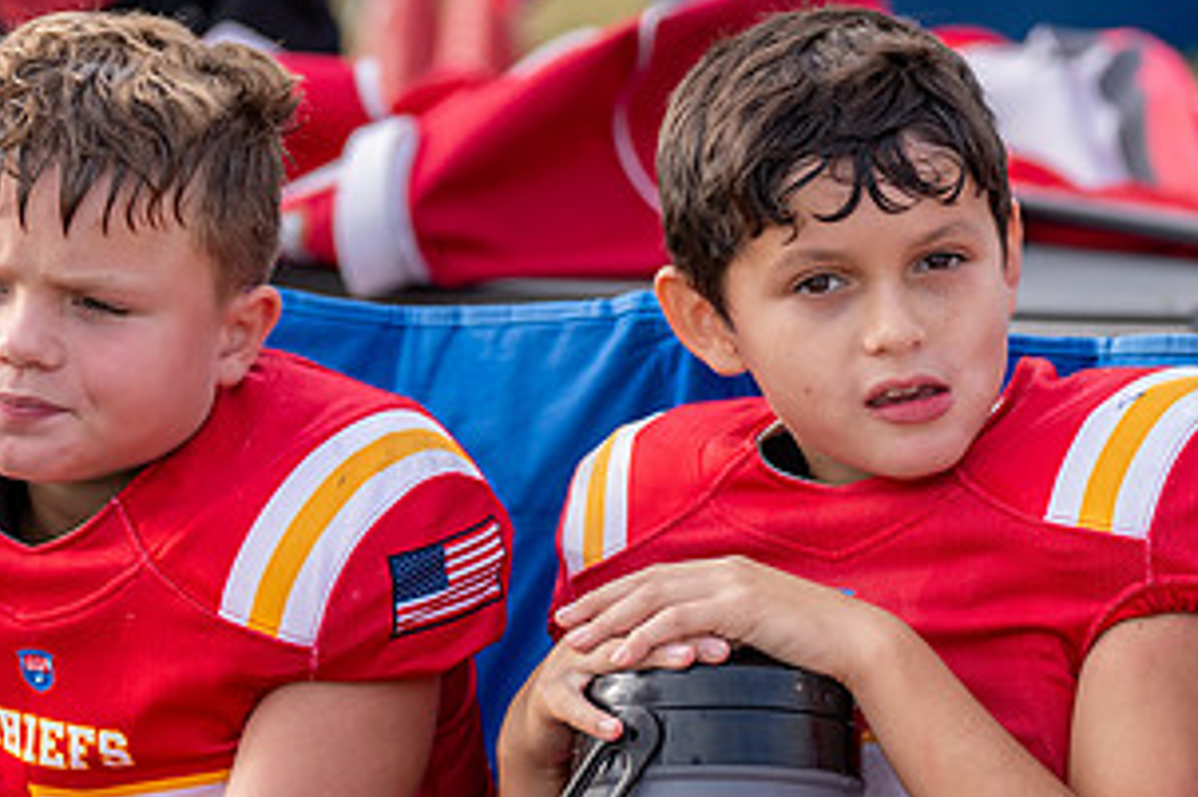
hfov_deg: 9.4
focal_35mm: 220
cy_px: 451
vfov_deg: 6.2
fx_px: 7317
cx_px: 783
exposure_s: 1/2000
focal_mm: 101
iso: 250
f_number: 2.8
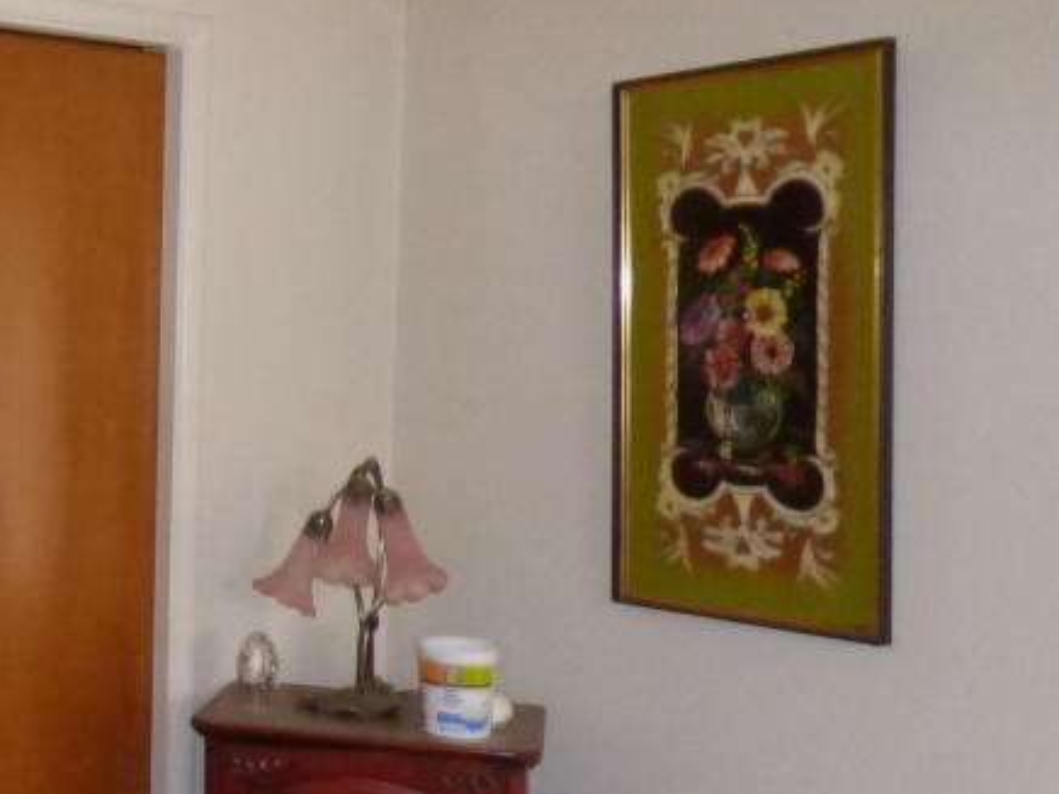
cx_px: -78
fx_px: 1438
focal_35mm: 47
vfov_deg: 30.9
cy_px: 403
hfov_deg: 35.2
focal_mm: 3.58
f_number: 2.8
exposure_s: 1/60
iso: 800
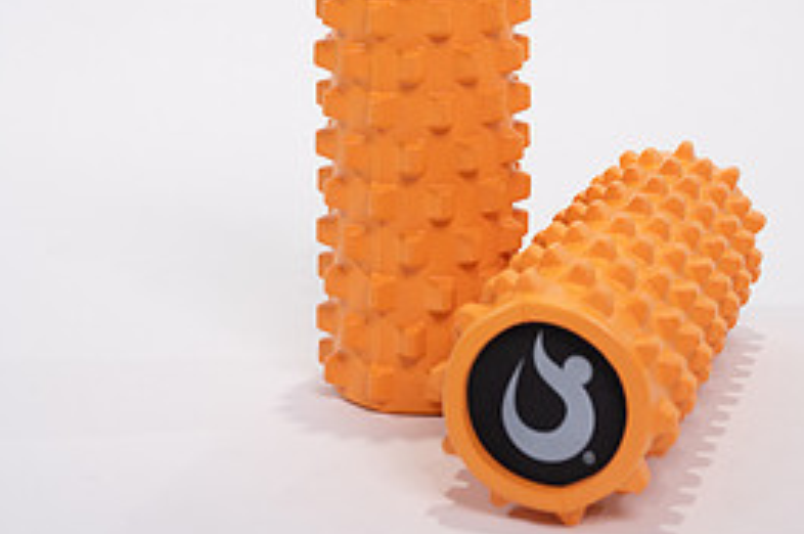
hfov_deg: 23.7
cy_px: -86
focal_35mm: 86
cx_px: 457
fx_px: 1918
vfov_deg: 15.3
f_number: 4
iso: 200
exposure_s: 1/125
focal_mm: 50
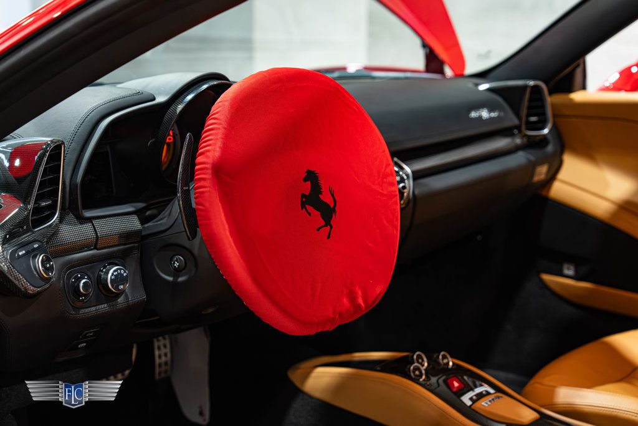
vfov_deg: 21.6
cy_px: 213
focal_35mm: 63
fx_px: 1117
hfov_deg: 31.9
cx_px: 319
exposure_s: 1/20
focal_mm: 63
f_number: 4
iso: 1600
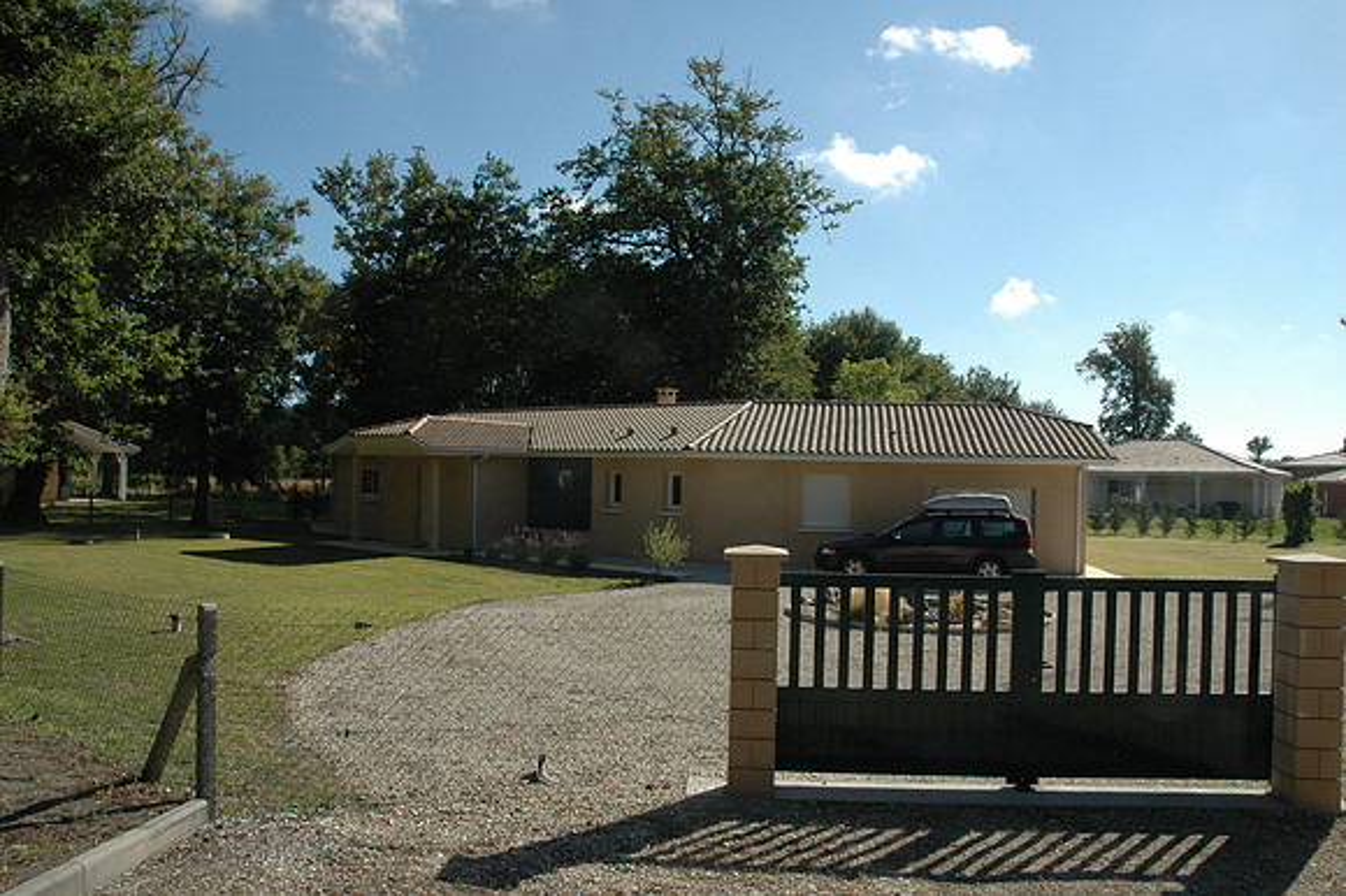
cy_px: 448
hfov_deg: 67.4
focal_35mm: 27
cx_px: 673
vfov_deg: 47.9
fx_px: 1009
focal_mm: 18
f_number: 11
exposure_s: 1/500
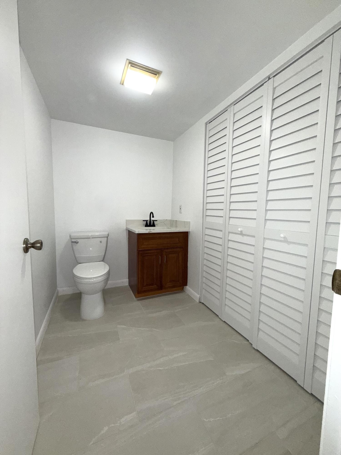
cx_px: 170
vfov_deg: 102.1
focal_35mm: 14
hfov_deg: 85.7
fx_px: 184
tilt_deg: -5.2
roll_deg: -1.5
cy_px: 228
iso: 125
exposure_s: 1/60
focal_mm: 2.22
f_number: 2.2
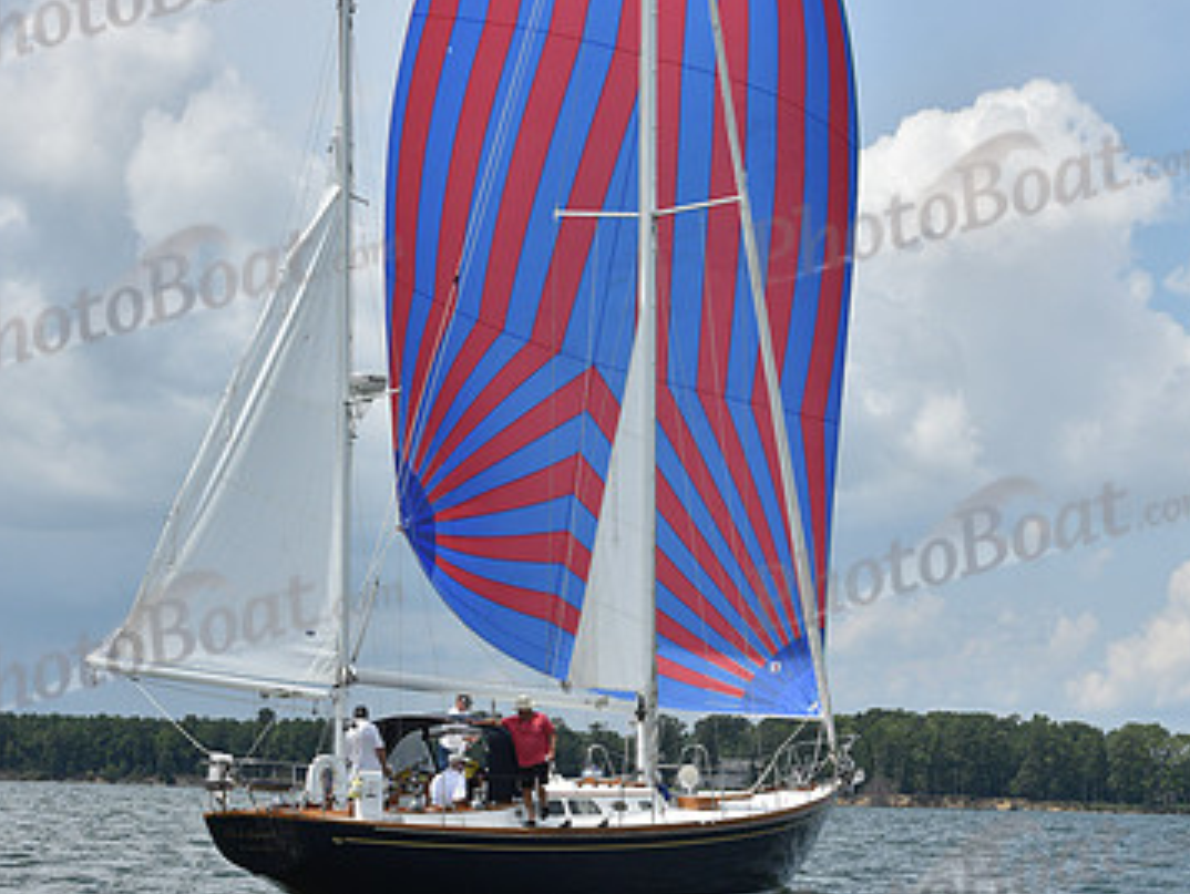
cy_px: 422
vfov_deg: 13.6
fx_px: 3750
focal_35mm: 109
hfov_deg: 18.0
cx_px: 577
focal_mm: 70
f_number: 13
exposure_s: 1/640
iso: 320
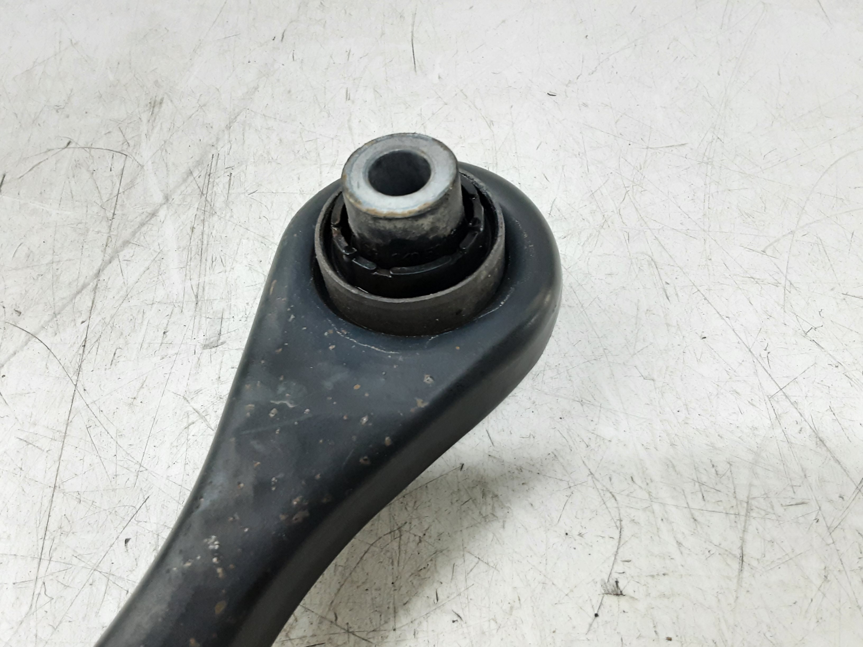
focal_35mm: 27
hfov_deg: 65.3
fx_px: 673
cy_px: 324
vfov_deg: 51.4
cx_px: 432
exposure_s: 1/33
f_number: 1.9
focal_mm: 2.91
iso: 125
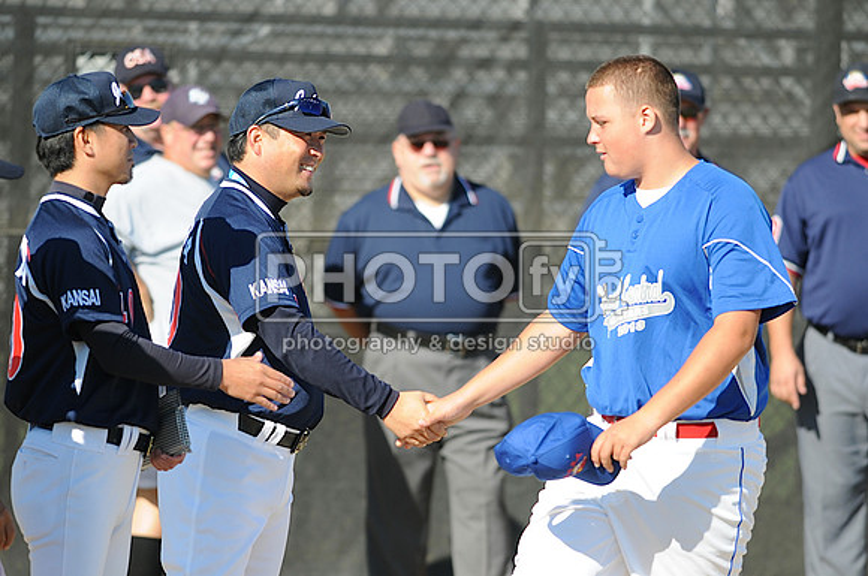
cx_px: 434
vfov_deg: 3.0
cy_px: 288
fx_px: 10835
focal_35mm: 450
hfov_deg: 4.6
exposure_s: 1/1000
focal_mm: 300
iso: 200
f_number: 4
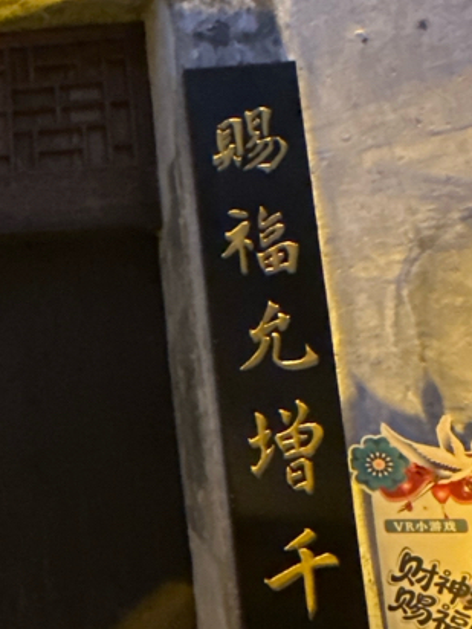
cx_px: -117
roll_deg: +1.0
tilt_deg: +12.0
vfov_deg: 37.5
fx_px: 927
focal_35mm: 51
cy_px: 331
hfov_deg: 25.2
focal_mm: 2.22
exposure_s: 1/24
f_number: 2.2
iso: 2500
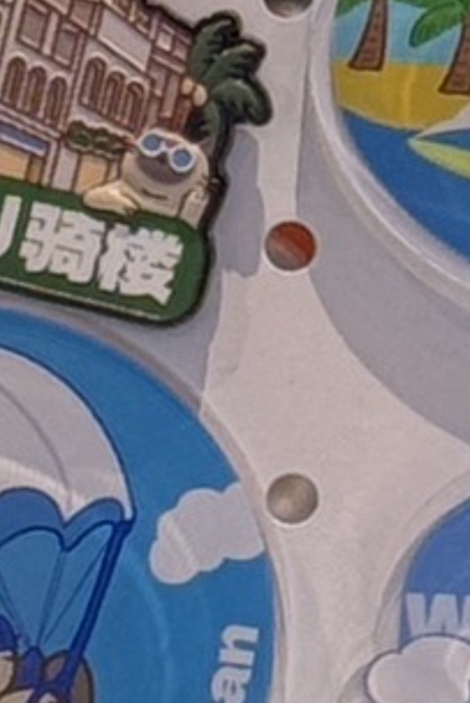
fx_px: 6416
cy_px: 802
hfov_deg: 4.1
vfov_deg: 6.2
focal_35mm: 328
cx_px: 1271
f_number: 1.78
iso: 80
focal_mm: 6.76
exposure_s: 1/109
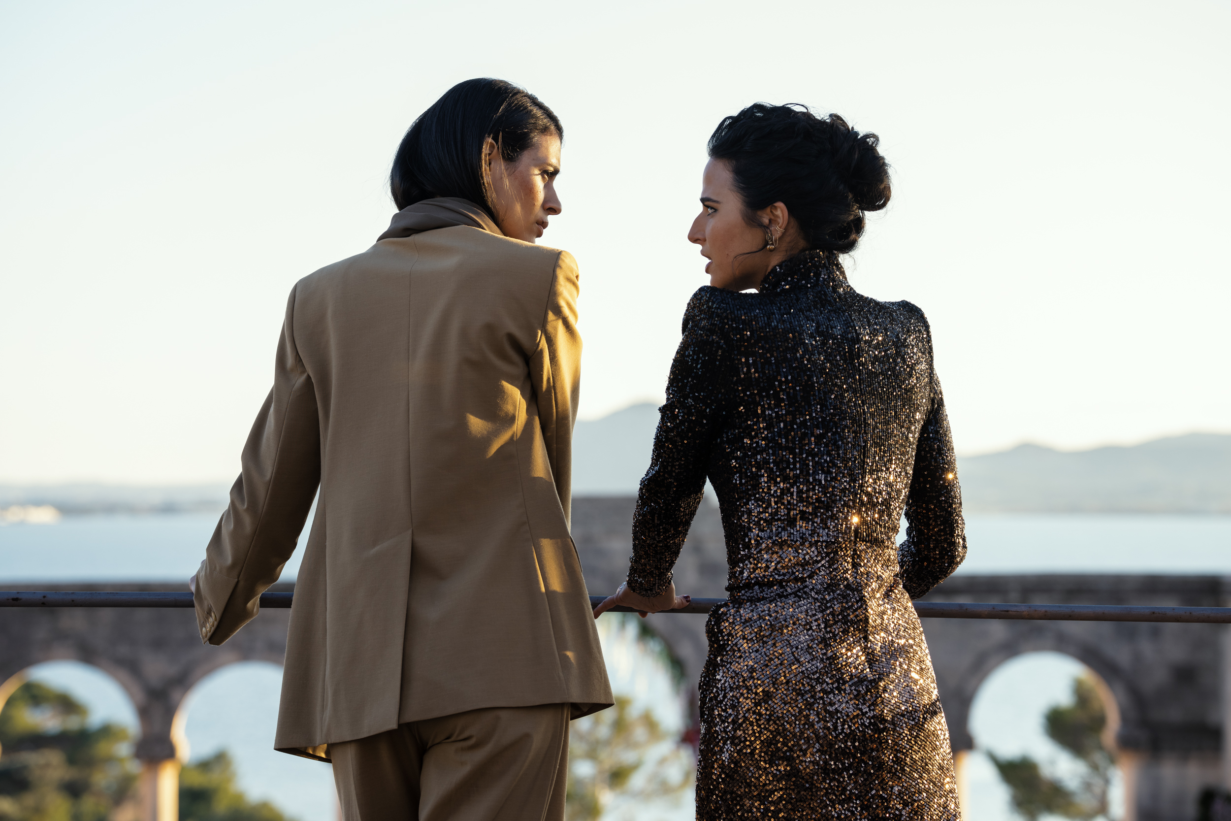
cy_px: 410
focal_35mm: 95
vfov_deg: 14.4
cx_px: 616
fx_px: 3248
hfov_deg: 21.5
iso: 320
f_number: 4.5
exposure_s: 1/250
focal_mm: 95
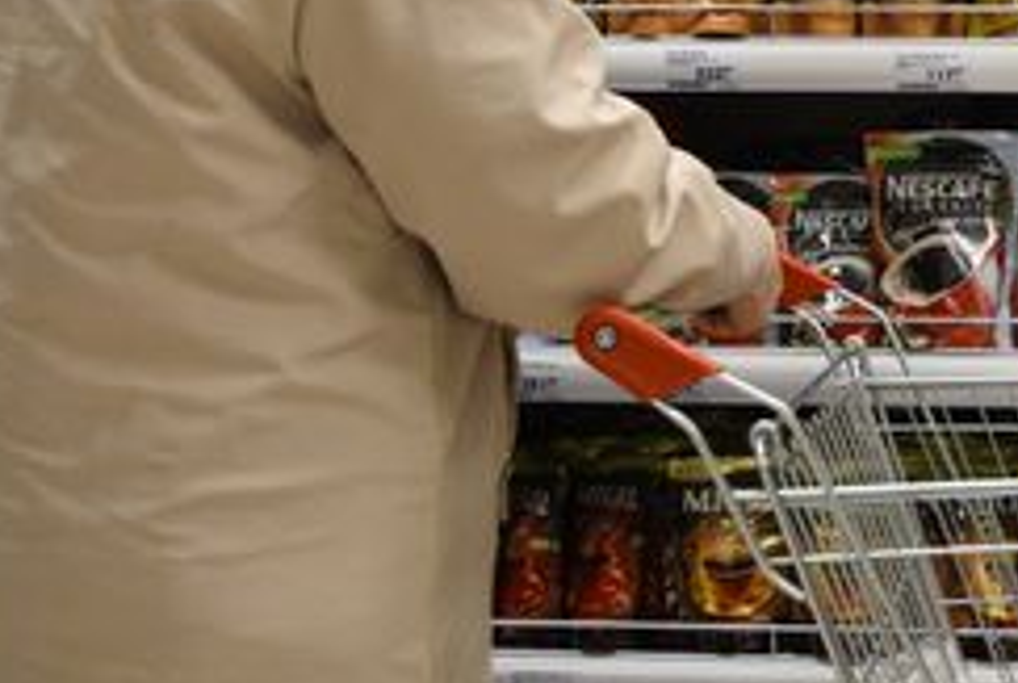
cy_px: 155
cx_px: 1202
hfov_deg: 28.1
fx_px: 1785
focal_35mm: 63
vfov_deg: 21.4
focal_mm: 22
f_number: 5
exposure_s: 1/80
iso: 1000
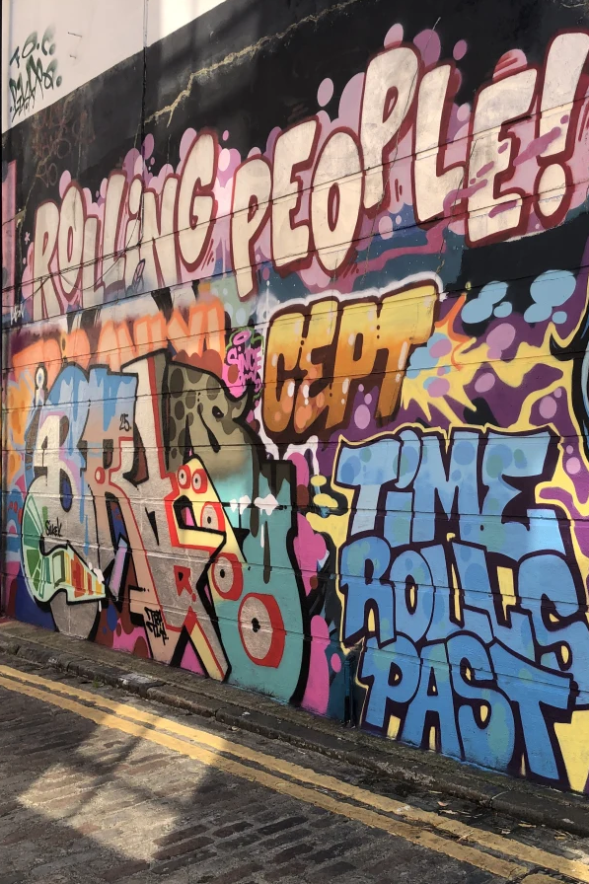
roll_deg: +0.8
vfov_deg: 49.6
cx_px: 477
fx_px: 957
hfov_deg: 33.2
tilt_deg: +3.4
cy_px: 441
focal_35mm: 39
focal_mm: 4
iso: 20
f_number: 1.8
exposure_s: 1/489
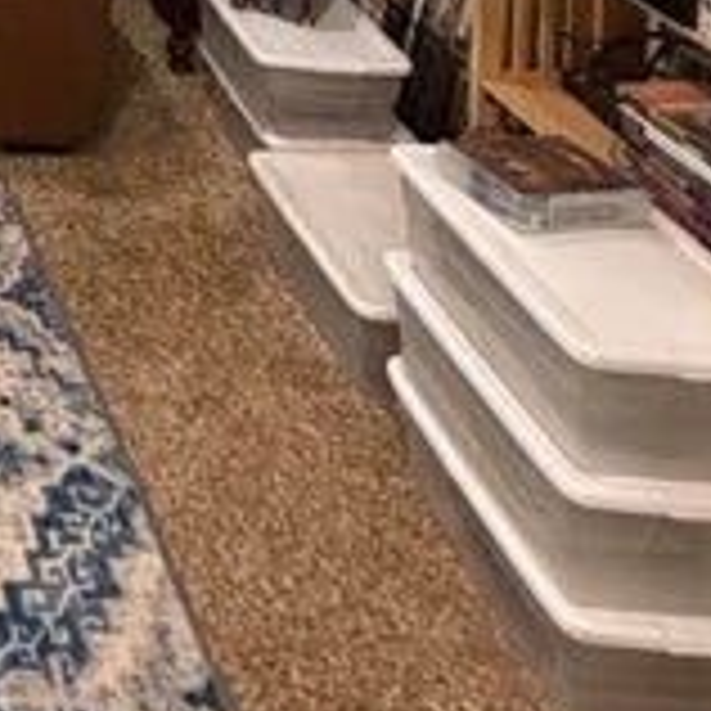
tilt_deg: -5.0
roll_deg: +1.4
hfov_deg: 25.9
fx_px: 1162
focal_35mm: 50
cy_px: -454
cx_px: -333
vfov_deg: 23.7
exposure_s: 1/60
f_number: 2.2
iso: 640
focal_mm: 2.22
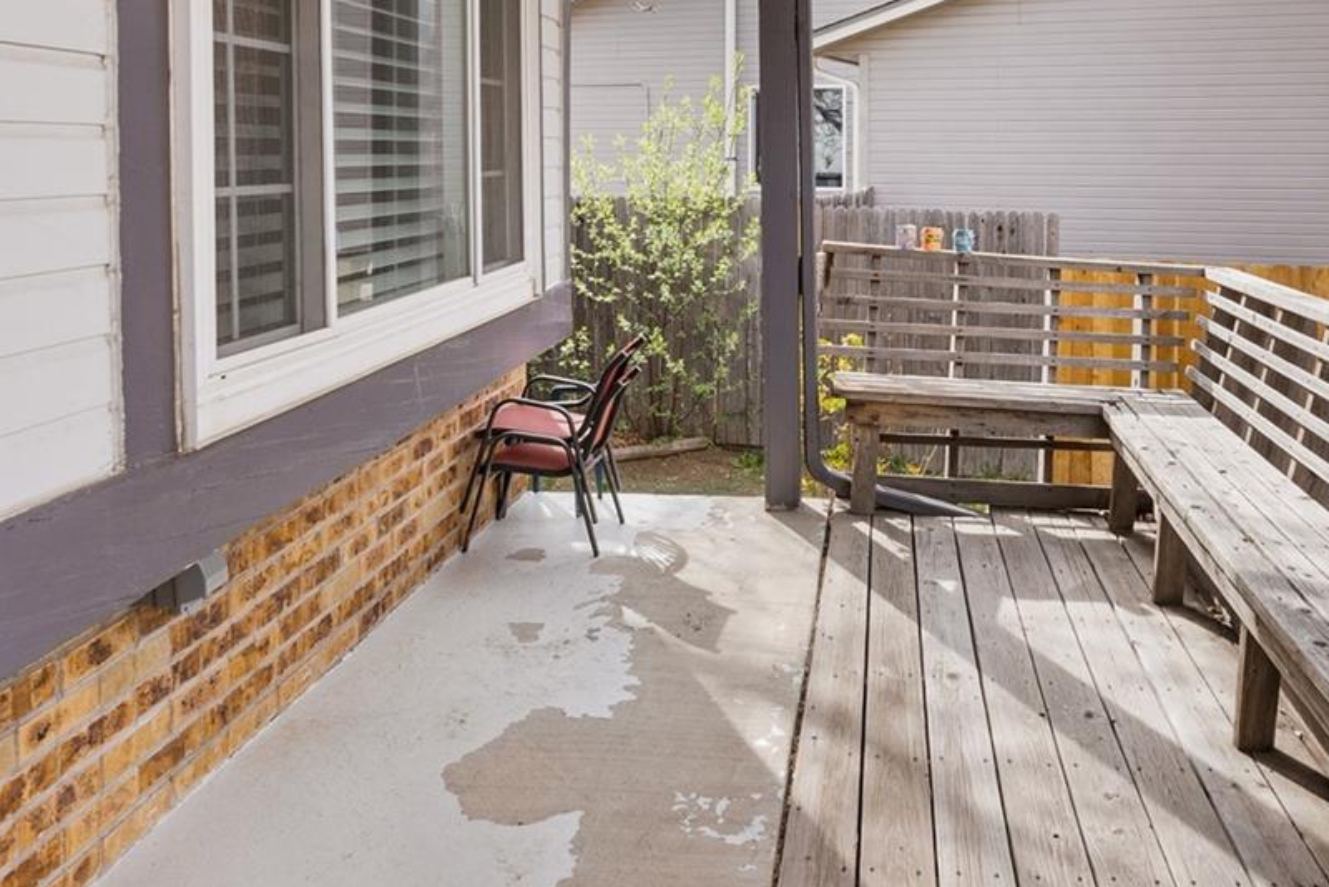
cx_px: 864
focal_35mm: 32
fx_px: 1182
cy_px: 130
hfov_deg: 57.7
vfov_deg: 38.9
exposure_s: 1/160
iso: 200
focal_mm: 16
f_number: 8
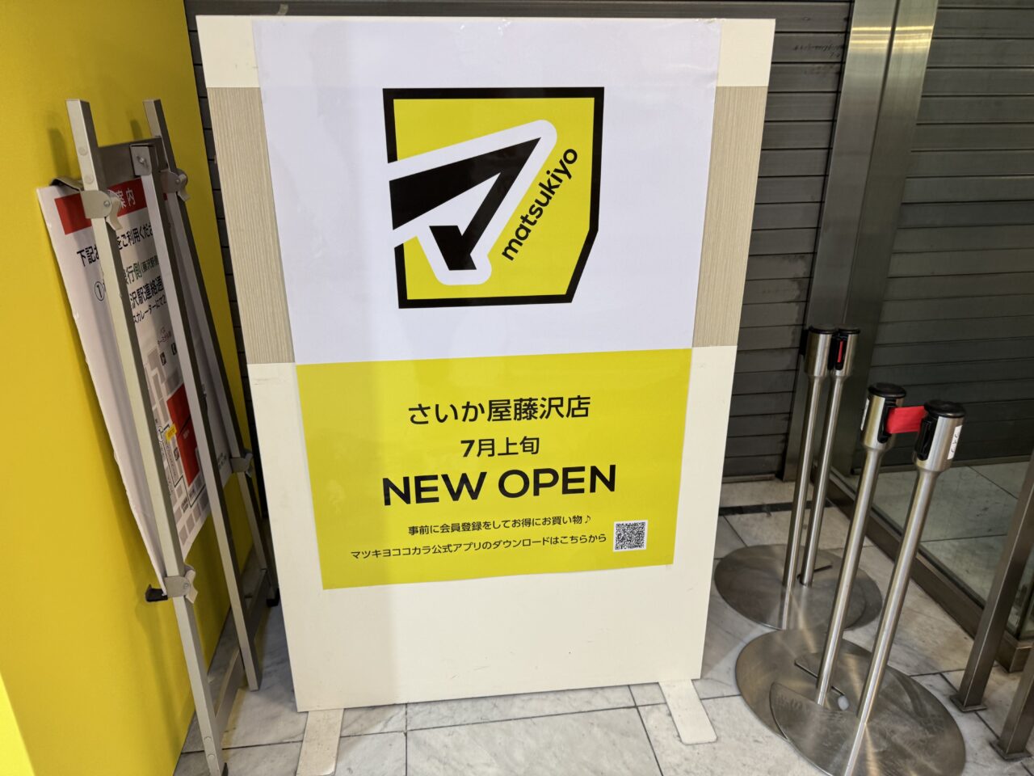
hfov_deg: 71.6
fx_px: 717
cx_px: 517
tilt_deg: -20.5
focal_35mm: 24
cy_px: 388
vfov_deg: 56.8
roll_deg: -1.8
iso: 100
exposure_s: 1/100
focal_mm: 6.76
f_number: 1.78
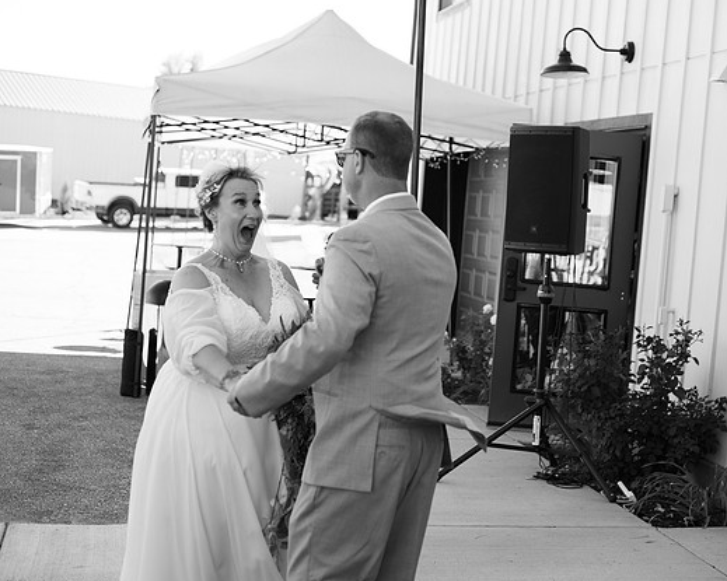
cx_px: 470
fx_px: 1312
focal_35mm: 61
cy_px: 274
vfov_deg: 25.0
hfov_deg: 30.8
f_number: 2.8
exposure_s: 1/1250
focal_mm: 50
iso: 400
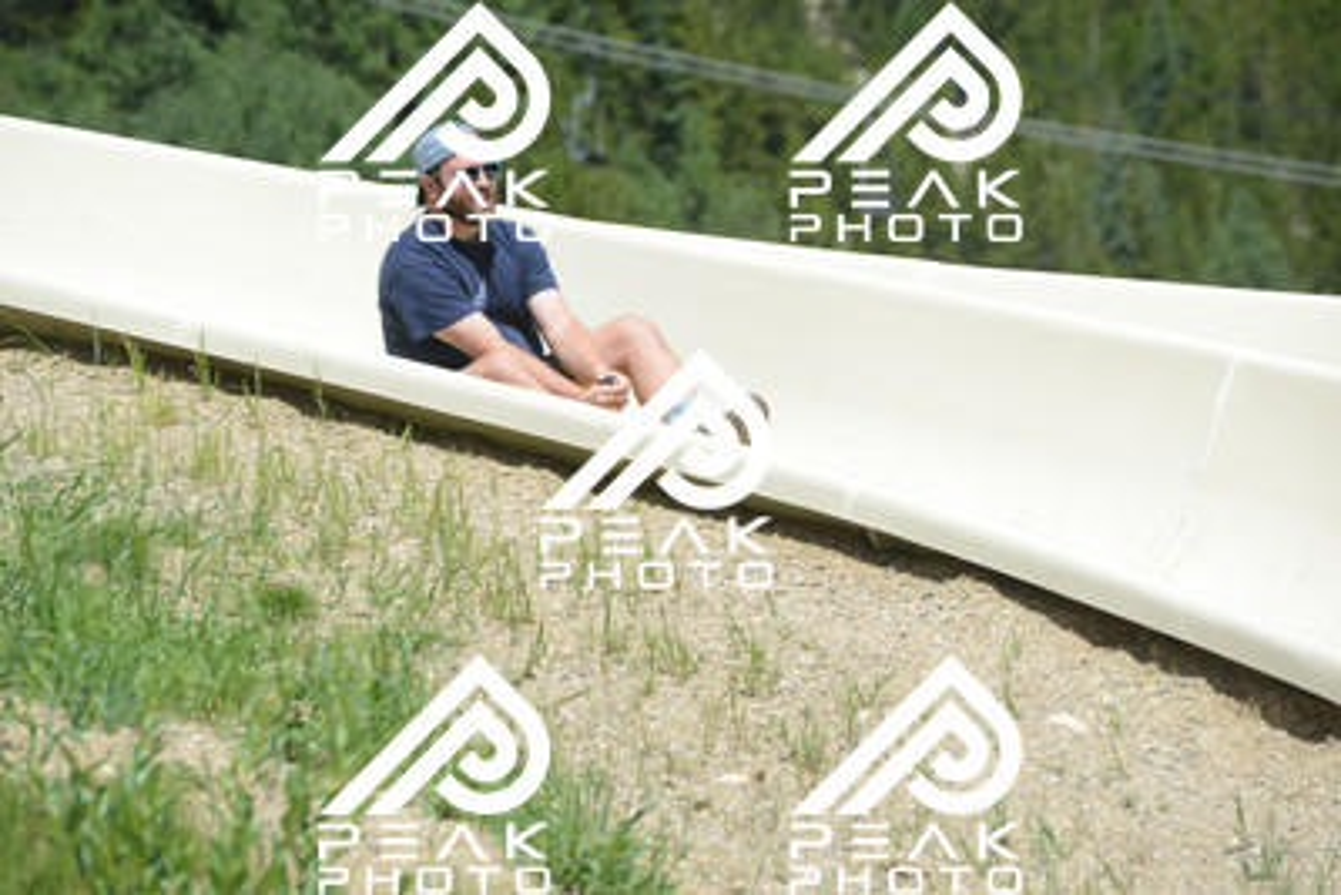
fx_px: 7266
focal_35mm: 195
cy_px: 448
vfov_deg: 7.0
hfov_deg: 10.5
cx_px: 670
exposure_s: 1/640
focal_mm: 195
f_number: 6.3
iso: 200
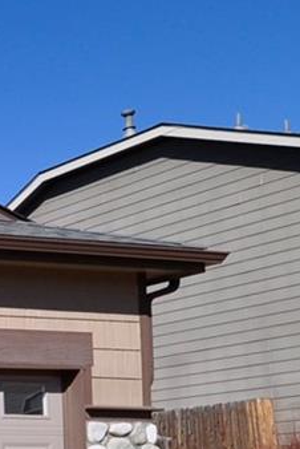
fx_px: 1060
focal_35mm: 85
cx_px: -559
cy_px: 449
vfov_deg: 22.9
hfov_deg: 11.2
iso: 200
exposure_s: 1/320
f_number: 10
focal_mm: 12
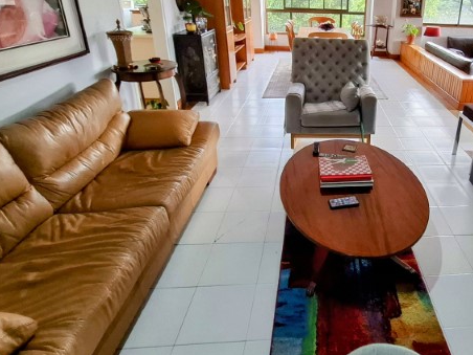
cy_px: 111
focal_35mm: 23
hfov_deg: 69.8
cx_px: 345
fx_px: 314
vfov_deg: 57.2
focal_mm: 1.74
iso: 200
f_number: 2.2
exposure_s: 1/40
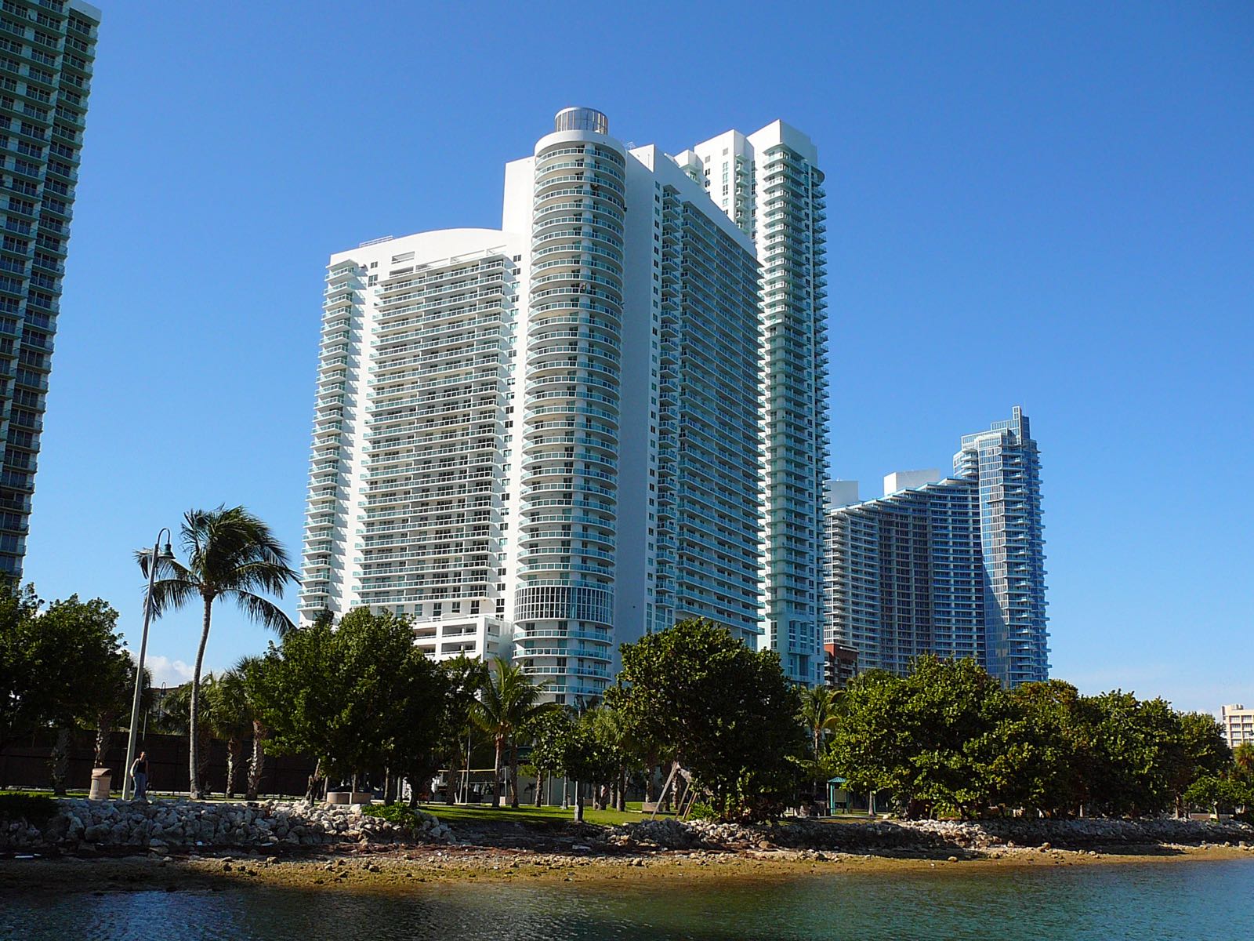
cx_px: 627
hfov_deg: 52.6
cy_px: 470
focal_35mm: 35
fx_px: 1268
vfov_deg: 40.7
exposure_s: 1/640
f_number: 5
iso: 80
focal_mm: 5.2
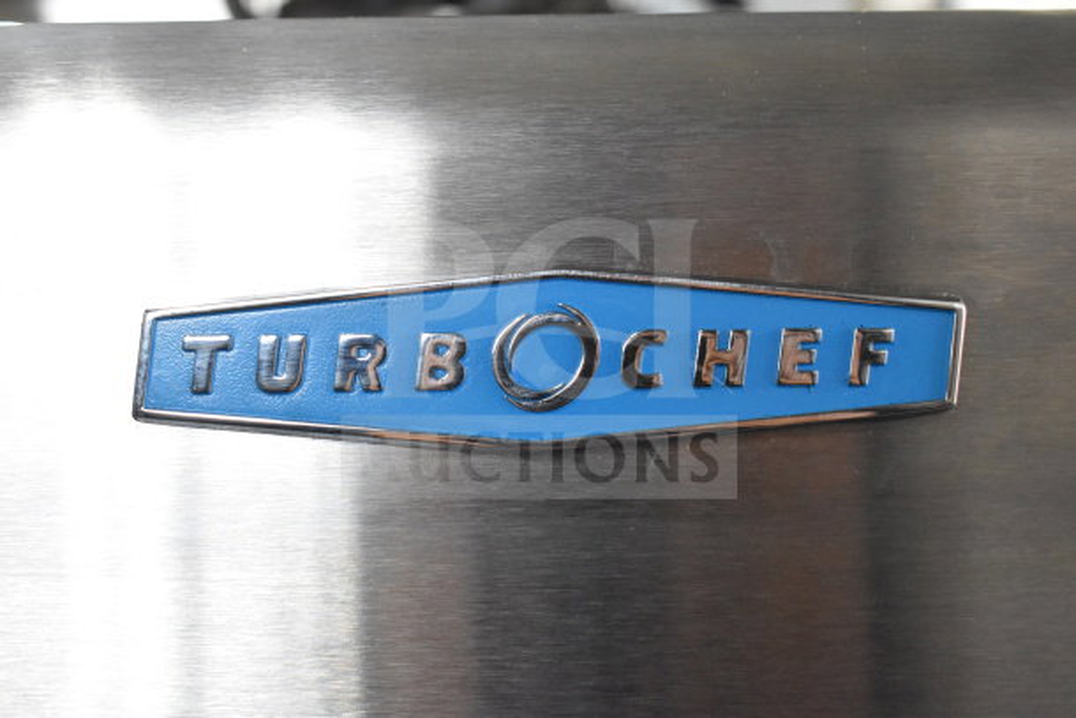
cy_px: 359
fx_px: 1883
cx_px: 538
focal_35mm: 63
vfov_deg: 21.6
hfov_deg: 31.9
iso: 6400
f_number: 8
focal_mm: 42
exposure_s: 1/250
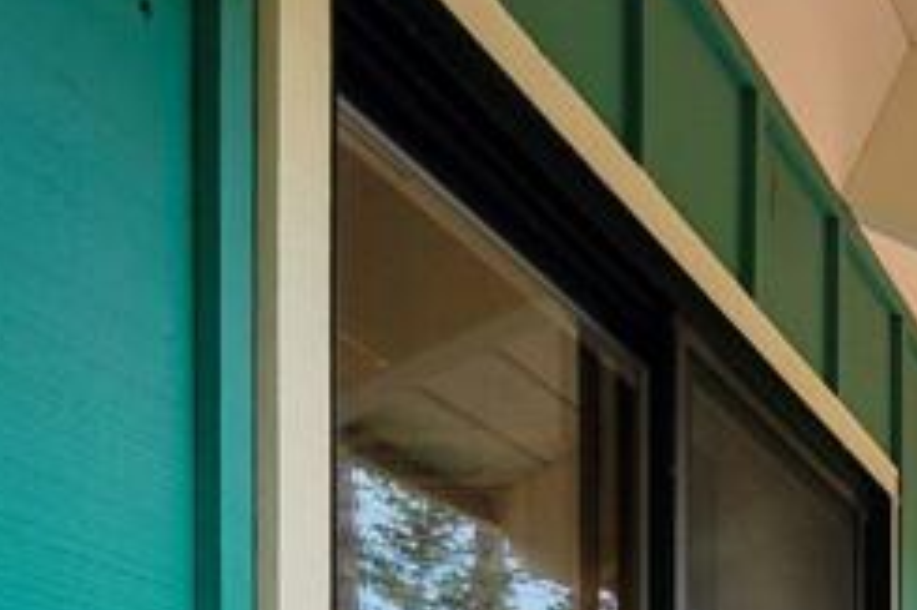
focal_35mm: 67
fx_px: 1705
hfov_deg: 24.8
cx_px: 1291
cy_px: 928
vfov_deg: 18.0
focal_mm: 16
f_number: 8
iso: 100
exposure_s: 1/30
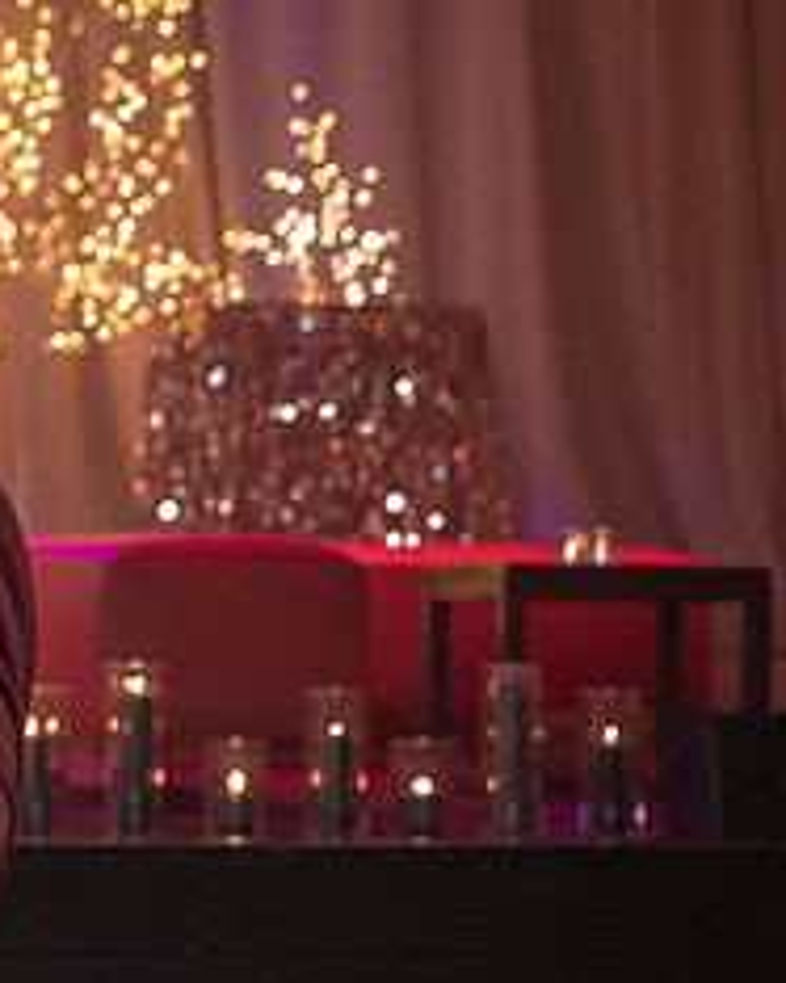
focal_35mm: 167
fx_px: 4859
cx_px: -451
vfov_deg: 11.5
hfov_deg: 9.0
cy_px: 620
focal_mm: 67
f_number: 4
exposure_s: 1/125
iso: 2000
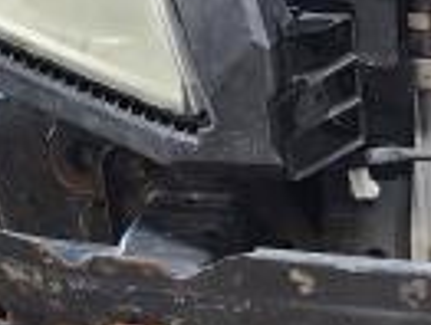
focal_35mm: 140
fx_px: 1748
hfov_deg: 12.7
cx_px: 803
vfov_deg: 10.4
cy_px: 404
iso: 800
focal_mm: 6.4
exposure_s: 1/60
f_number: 1.8
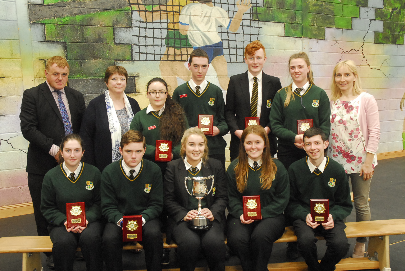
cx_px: 202
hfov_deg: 53.1
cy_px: 136
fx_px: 405
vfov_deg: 37.0
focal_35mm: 36
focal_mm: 24
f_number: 7.1
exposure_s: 1/60
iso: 1600
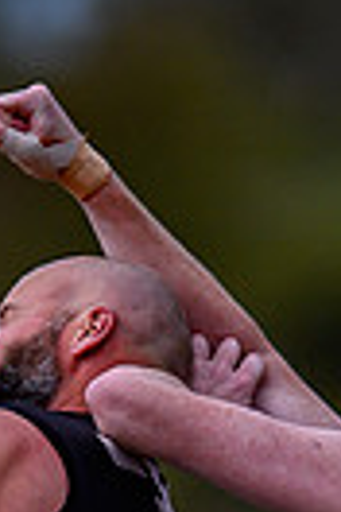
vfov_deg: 0.7
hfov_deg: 0.5
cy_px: 701
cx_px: 122
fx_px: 43076
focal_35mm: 3032
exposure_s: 1/1600
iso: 100
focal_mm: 500
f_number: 4
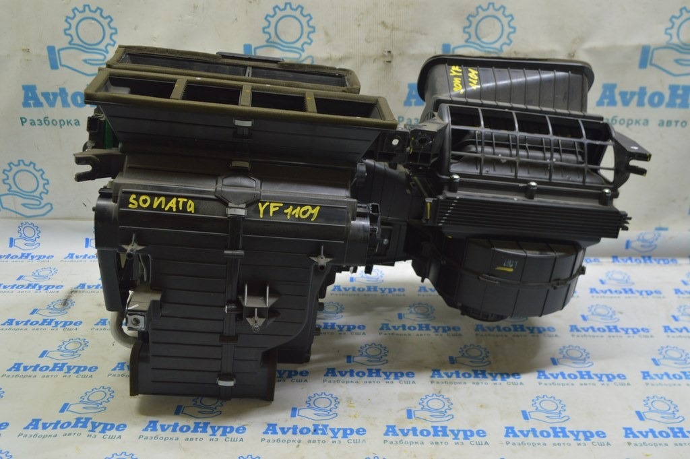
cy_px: 230
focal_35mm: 36
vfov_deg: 36.8
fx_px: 689
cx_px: 345
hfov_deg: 53.2
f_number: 5.6
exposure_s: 1/20
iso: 400
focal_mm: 24
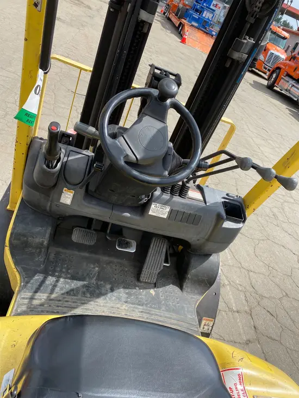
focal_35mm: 26
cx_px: 150
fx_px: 299
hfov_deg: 53.1
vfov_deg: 67.3
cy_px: 199
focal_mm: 4.25
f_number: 1.8
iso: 32
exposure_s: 1/1484
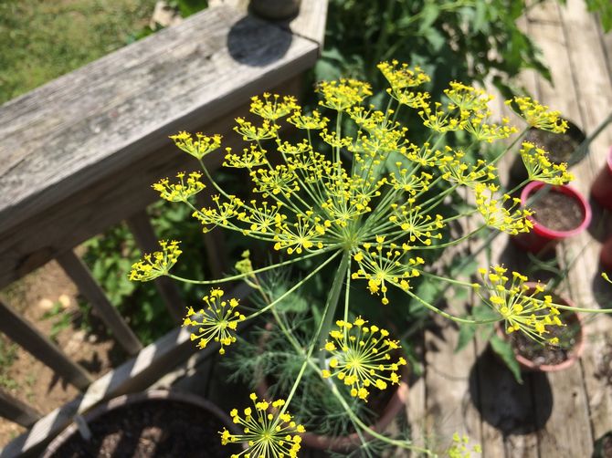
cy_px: 229
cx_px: 306
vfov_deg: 46.8
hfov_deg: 60.0
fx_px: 530
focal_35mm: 30
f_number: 2.2
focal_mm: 4.12
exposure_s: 1/1368
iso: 32
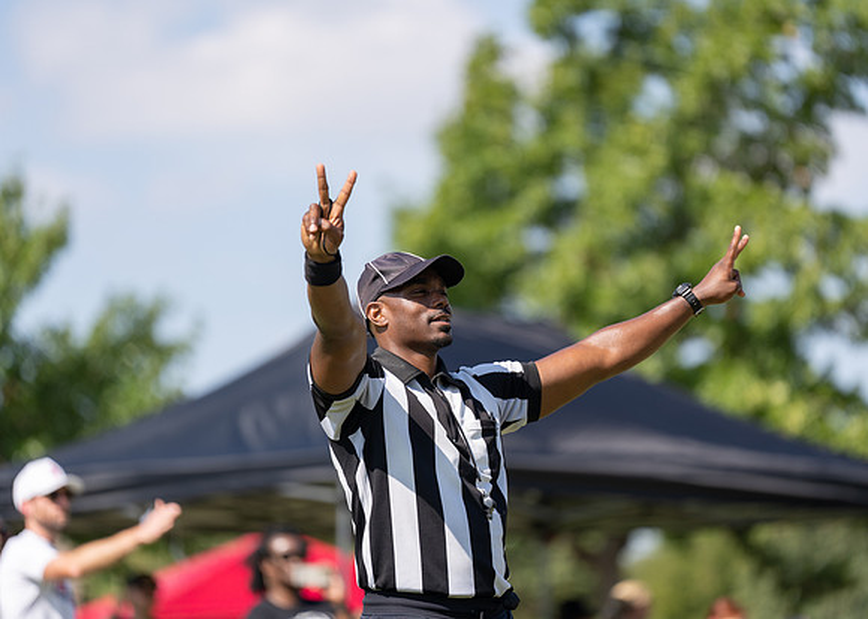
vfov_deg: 6.9
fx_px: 5173
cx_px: 434
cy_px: 310
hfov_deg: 9.6
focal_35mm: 210
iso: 100
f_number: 2.8
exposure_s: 1/1600
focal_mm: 200
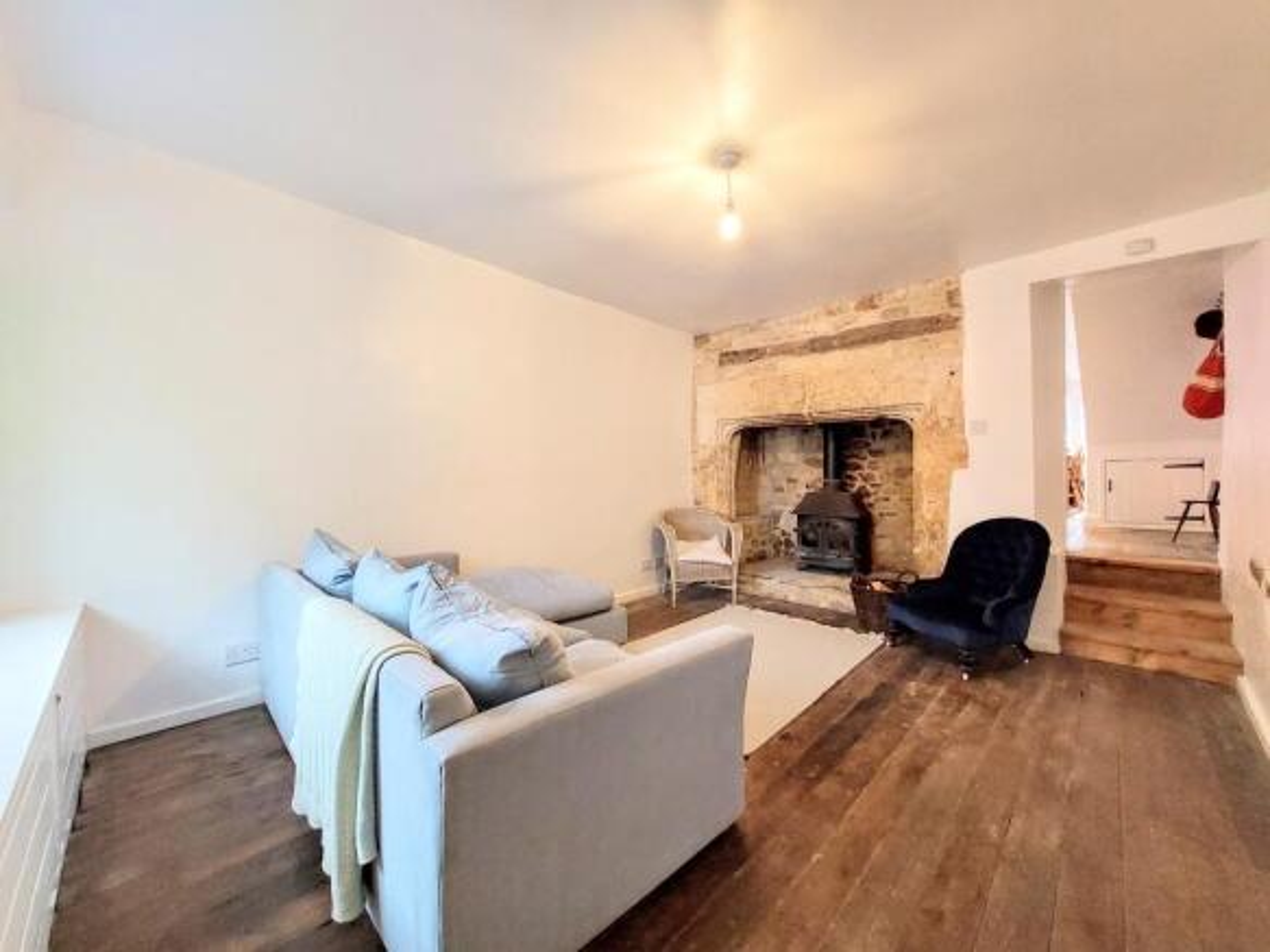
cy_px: 476
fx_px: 477
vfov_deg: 89.9
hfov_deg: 106.2
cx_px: 635
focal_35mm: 13
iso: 400
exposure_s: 1/50
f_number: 2.2
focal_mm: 1.74
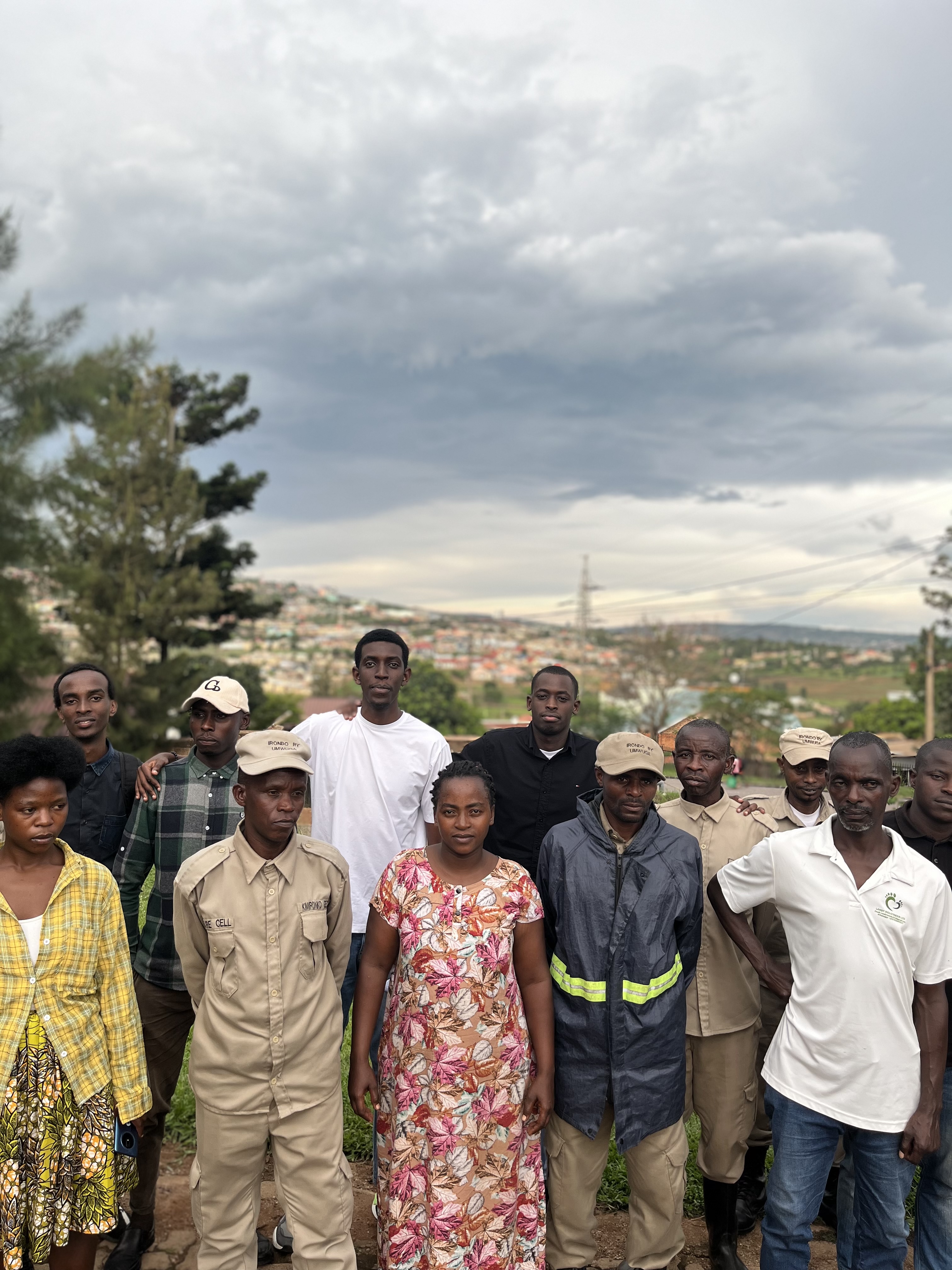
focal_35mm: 26
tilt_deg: -0.2
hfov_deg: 53.1
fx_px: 953
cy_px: 635
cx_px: 476
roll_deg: -1.4
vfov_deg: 67.3
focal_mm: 5.1
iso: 50
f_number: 1.6
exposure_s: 1/425
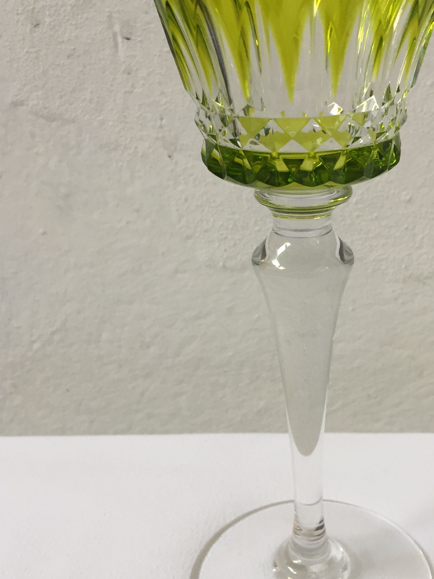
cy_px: 295
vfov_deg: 42.9
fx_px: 736
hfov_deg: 32.6
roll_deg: +1.6
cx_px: 283
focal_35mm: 44
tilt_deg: -20.3
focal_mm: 4.15
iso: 100
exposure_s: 1/33
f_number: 2.2
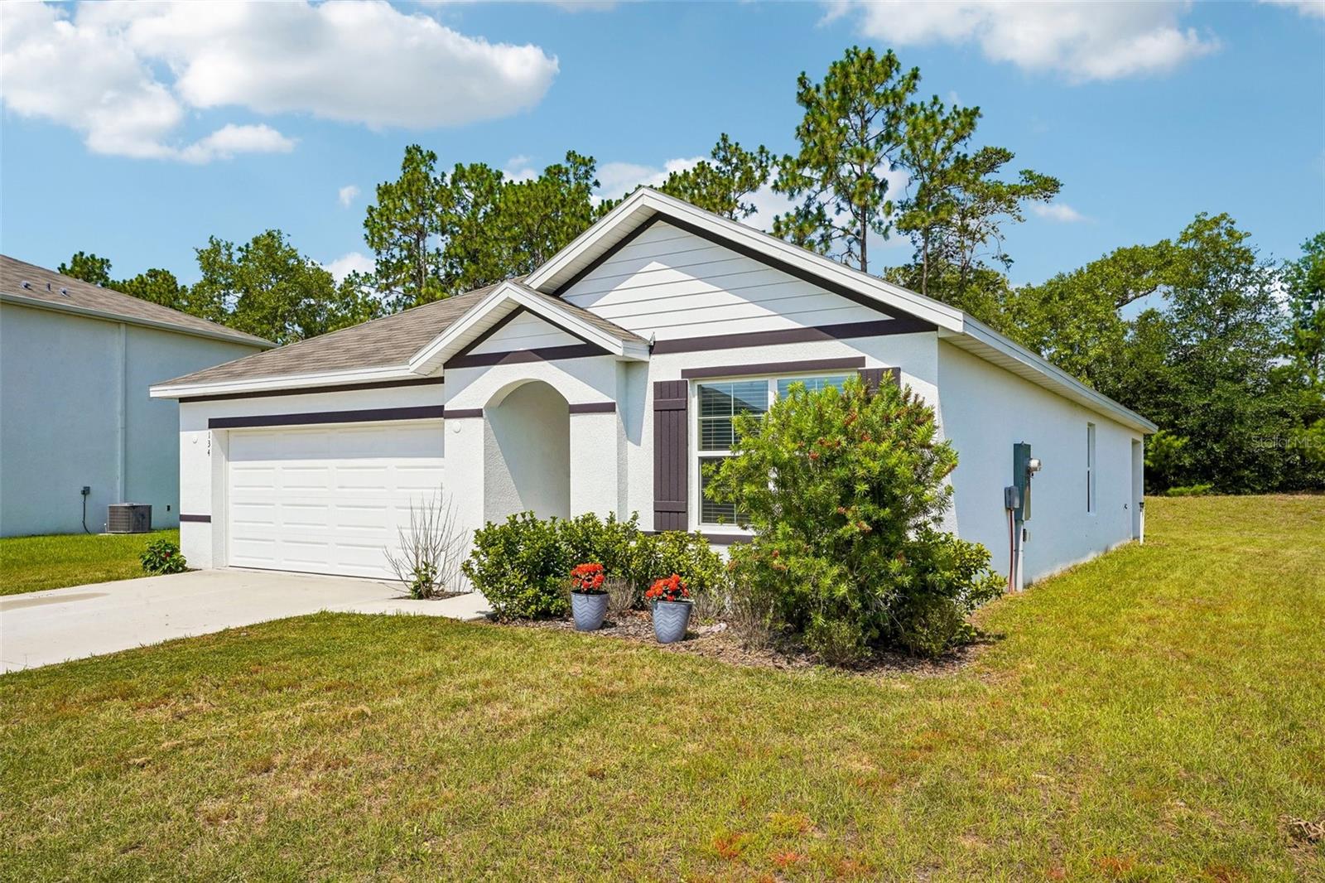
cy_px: 442
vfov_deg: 51.3
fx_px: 920
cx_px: 662
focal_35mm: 25
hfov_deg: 71.5
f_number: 20
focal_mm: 25
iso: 100
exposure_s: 1/125
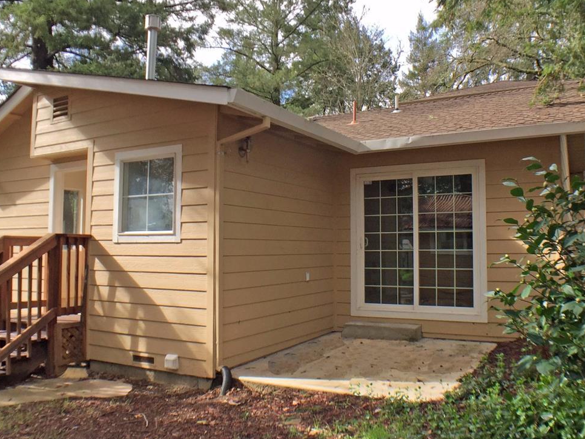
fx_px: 761
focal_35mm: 45
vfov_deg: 32.2
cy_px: 213
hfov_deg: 42.0
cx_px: 331
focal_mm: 4.15
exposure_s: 1/520
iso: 32
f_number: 2.2
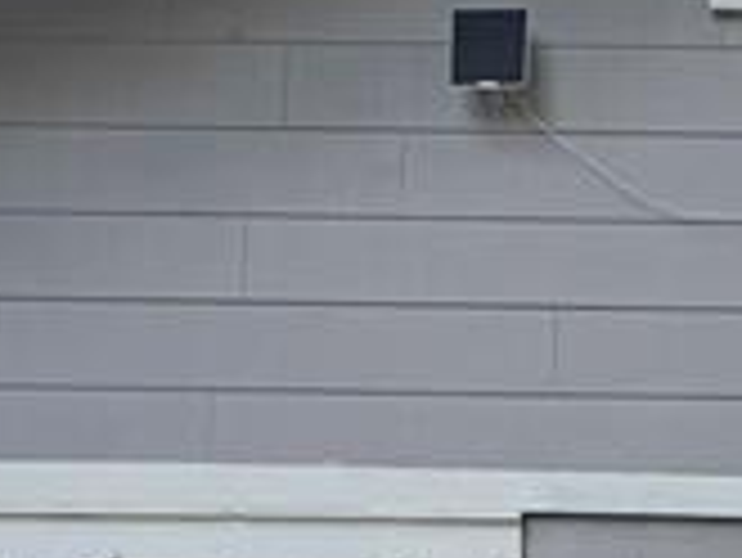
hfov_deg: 13.2
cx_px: 1007
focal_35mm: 143
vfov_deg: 10.0
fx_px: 3067
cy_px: 873
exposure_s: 1/260
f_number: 1.7
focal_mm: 6.3
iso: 10
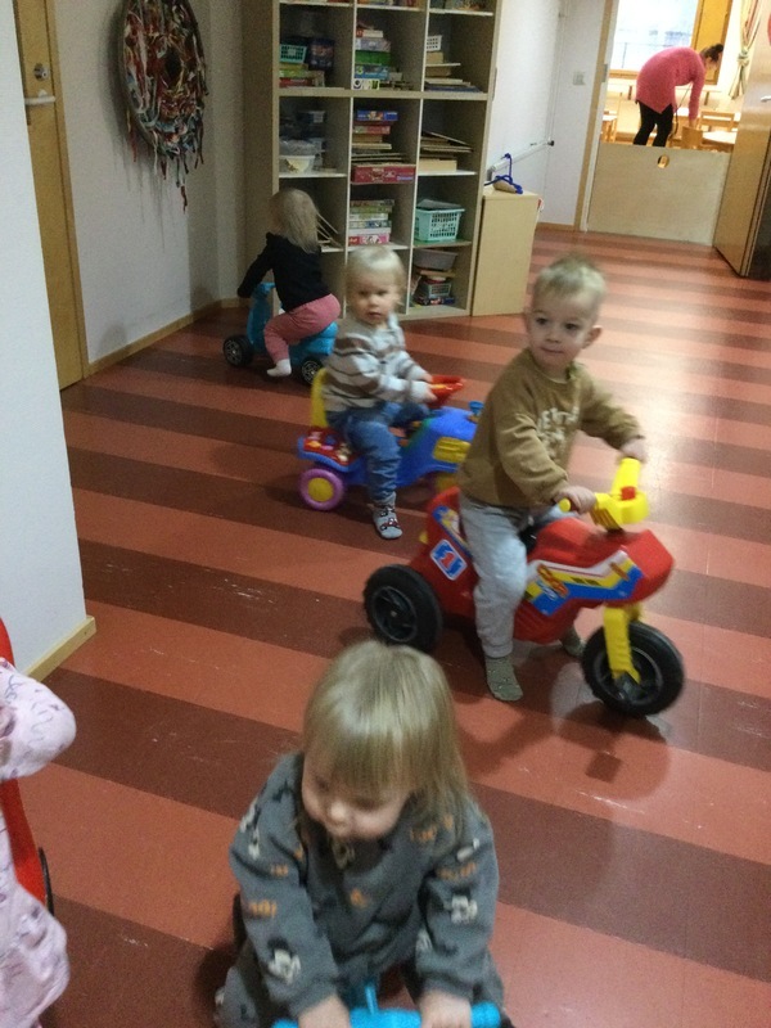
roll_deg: -3.9
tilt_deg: -27.5
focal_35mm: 31
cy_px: 514
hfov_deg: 45.4
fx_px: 921
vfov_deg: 58.4
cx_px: 386
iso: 250
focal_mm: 3.3
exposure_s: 1/17
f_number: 2.4
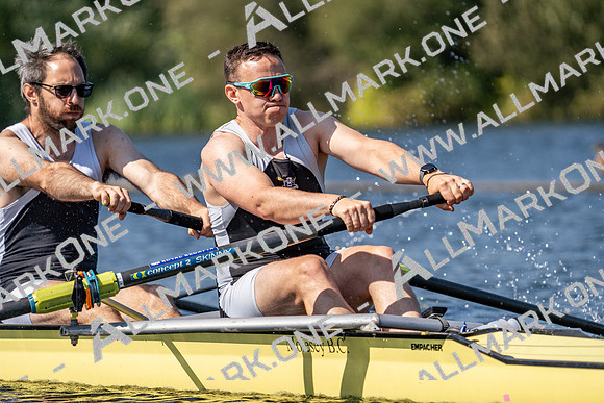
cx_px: 302
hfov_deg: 5.5
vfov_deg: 3.7
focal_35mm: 374
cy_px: 202
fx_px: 6276
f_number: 6.3
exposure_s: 1/2000
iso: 250
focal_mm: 374
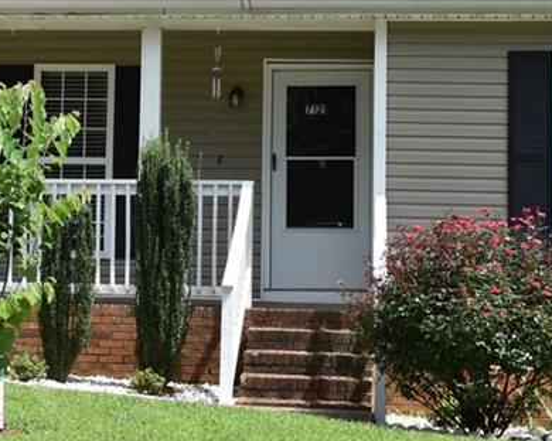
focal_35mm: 96
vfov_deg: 16.0
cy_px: 120
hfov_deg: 19.9
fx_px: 1568
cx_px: 181
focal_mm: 26
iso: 220
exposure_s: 1/500
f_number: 8
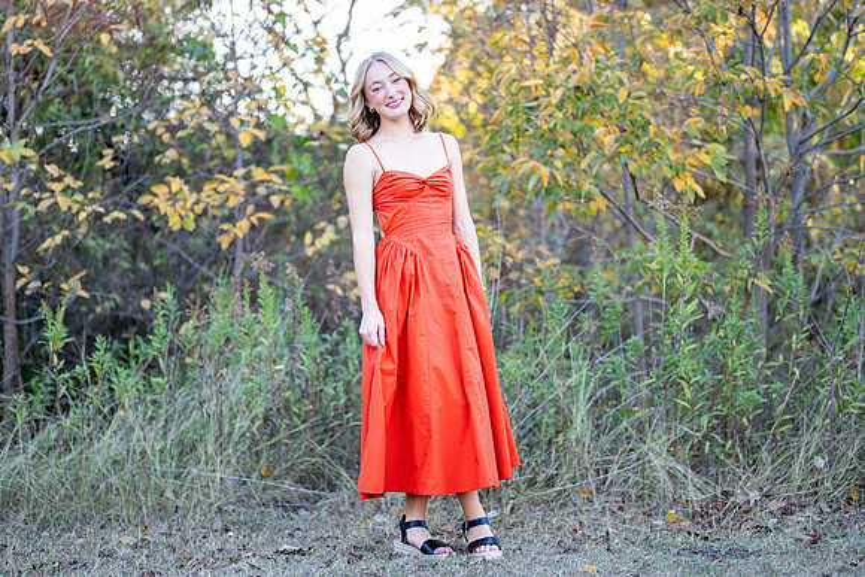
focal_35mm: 62
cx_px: 428
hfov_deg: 32.6
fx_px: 1479
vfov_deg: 22.1
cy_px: 292
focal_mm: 50
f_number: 1.2
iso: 400
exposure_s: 1/1600
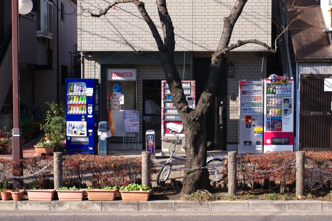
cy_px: 110
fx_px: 484
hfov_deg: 37.9
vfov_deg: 25.7
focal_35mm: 52
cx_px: 166
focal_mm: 35
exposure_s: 1/125
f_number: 7.1
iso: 100
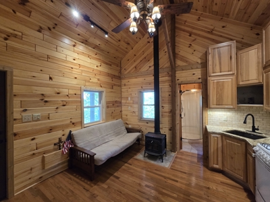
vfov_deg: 89.9
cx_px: 135
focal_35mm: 13
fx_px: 101
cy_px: 101
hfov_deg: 106.2
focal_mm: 2.2
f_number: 2.2
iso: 250
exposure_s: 1/60
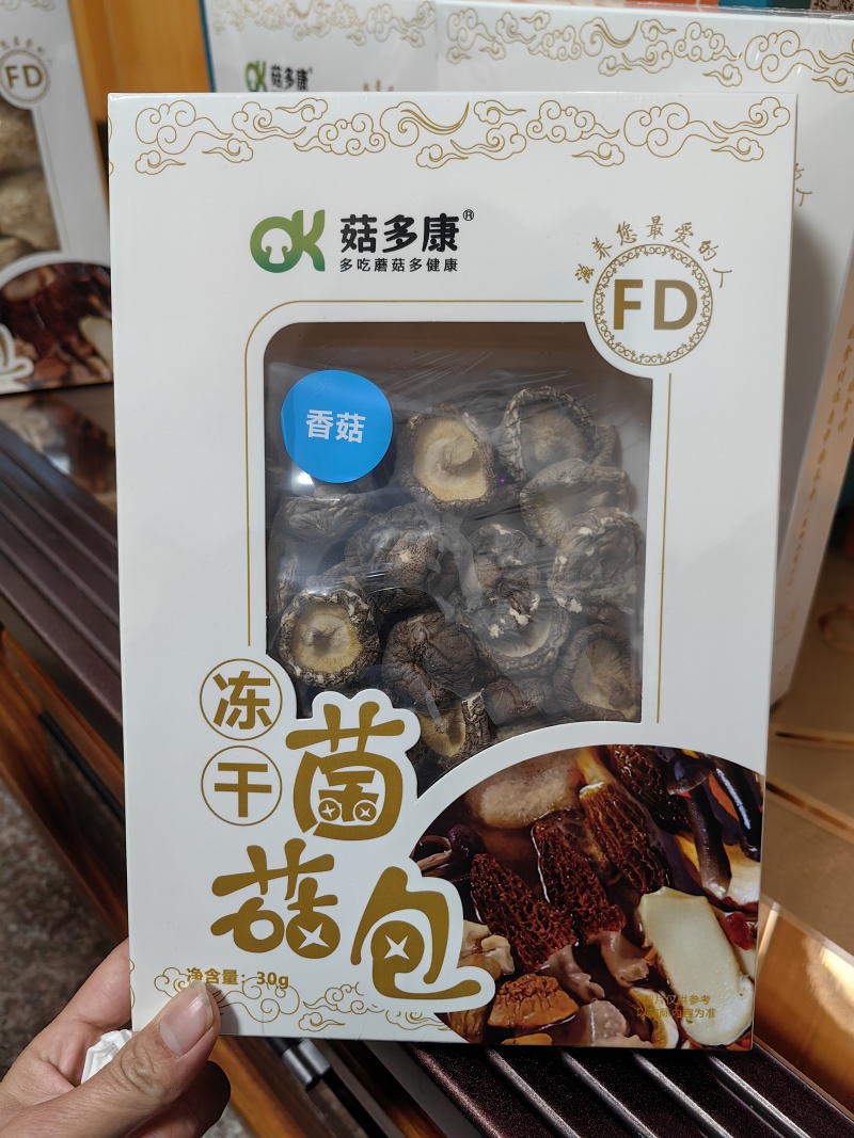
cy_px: 569
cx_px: 427
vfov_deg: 65.3
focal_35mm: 27
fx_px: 888
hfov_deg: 51.3
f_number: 2
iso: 200
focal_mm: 5.75
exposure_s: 1/40.8
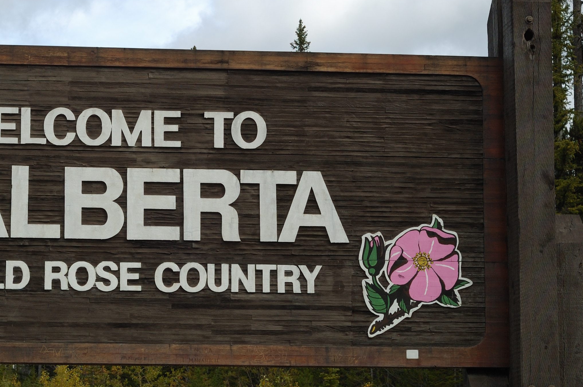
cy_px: 201
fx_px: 1796
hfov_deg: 18.4
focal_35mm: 111
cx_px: 179
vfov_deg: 12.3
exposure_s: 1/500
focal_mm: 50
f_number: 8
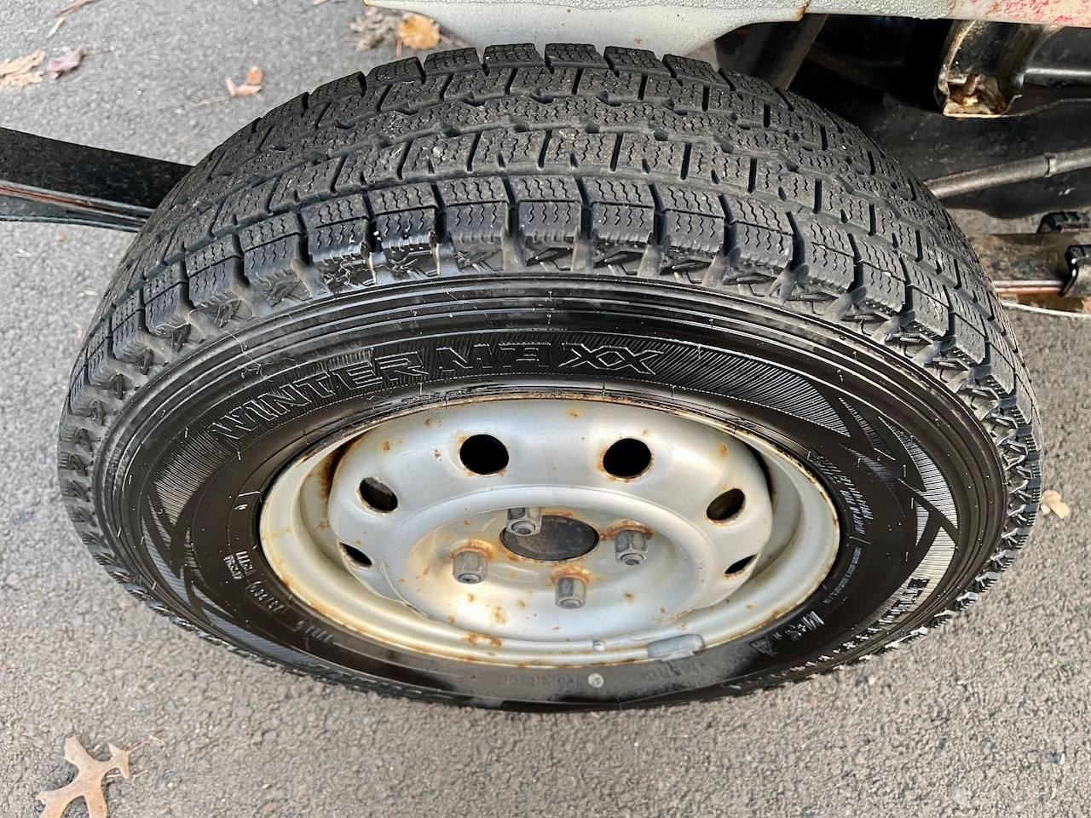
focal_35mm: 25
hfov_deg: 69.4
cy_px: 409
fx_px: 788
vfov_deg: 54.9
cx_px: 546
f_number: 1.6
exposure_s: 1/60
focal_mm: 5.1
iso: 160
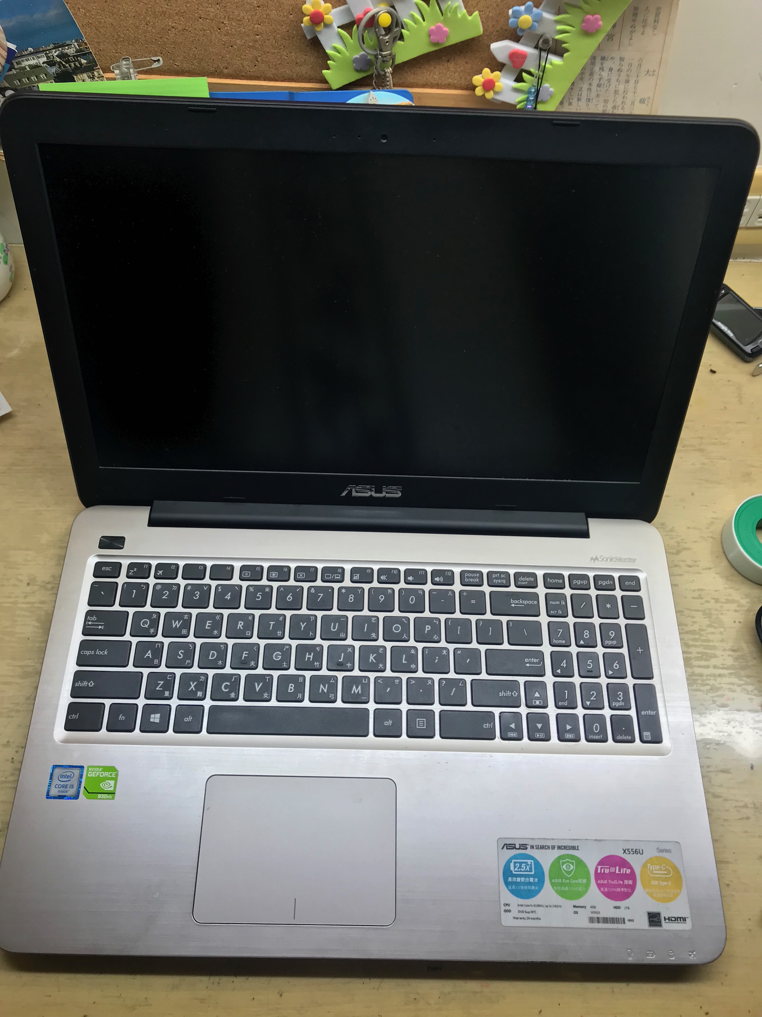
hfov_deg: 49.7
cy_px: 508
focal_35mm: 28
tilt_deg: -60.0
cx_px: 381
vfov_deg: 63.4
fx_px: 822
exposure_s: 1/60
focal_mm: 3.99
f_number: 1.8
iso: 25
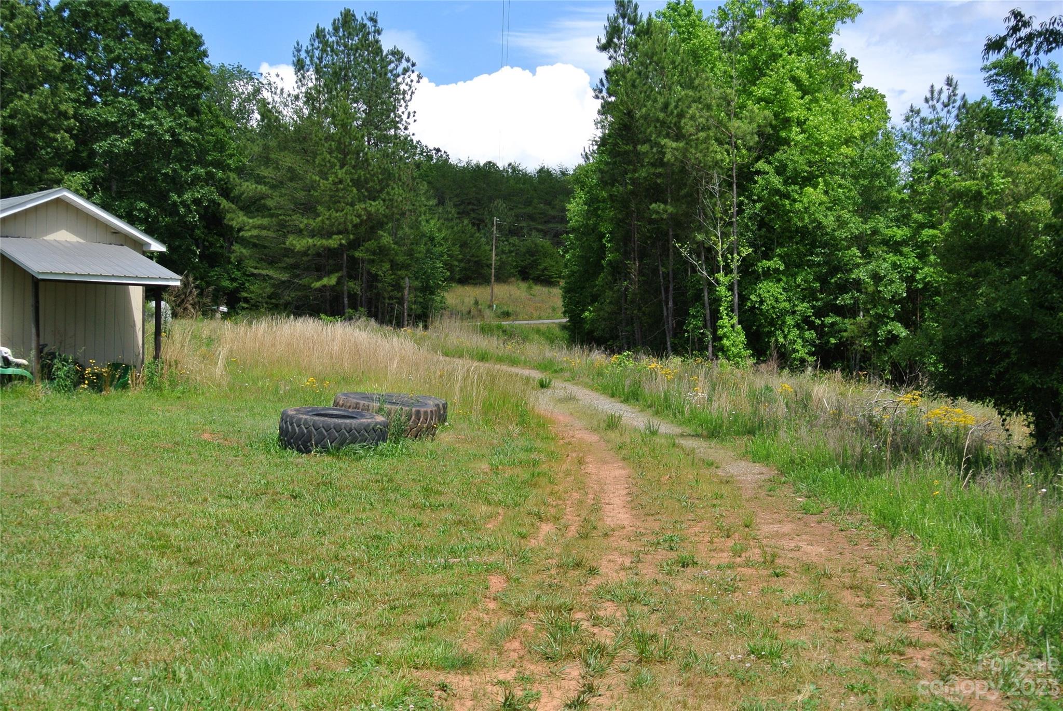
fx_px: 1330
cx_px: 532
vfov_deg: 29.9
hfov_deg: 43.6
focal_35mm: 45
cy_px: 356
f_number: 4.5
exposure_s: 1/640
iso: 100
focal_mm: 16.9
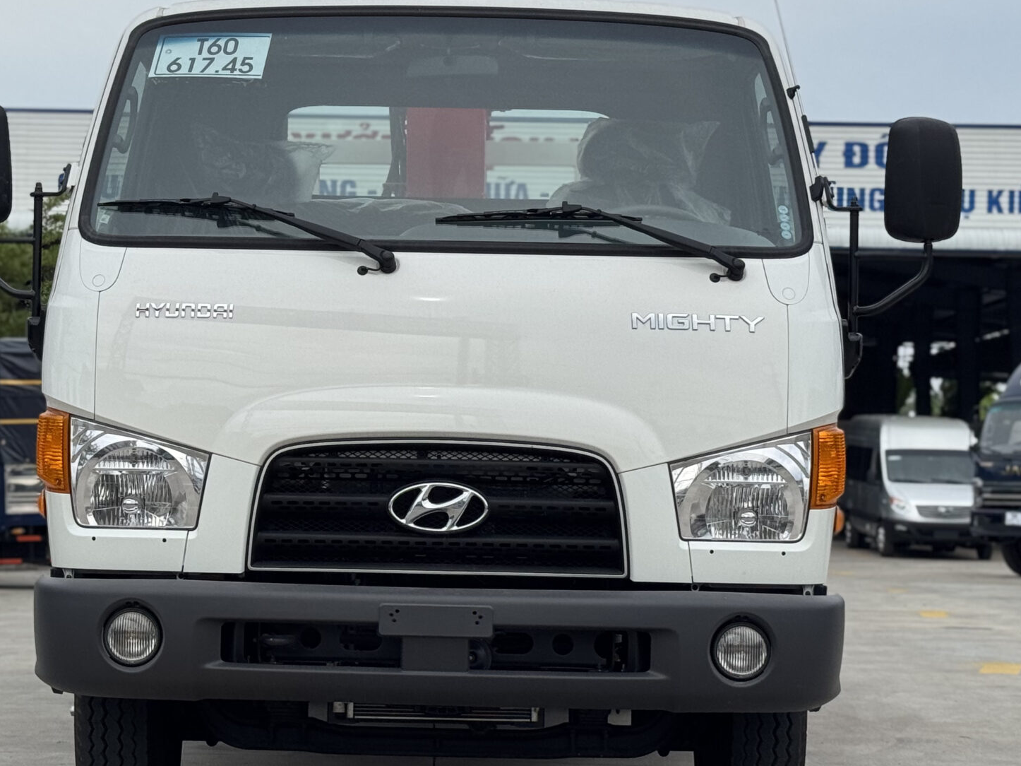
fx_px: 2507
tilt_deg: +2.6
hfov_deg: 23.0
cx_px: 412
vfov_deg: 17.4
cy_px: 355
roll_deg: -1.2
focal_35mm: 85
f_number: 1.78
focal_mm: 6.76
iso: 64
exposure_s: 1/4975
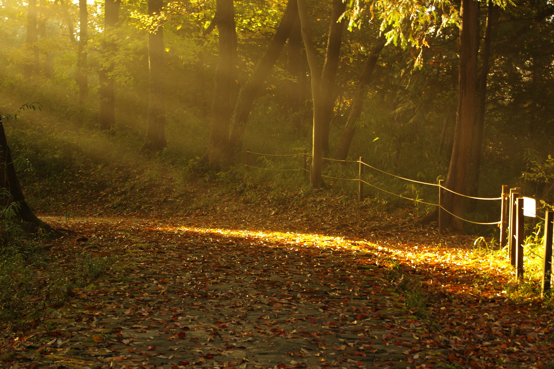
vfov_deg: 16.6
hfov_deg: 24.8
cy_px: 184
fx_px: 1261
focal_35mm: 82
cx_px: 277
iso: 100
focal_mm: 55
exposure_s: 1/13
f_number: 5.6
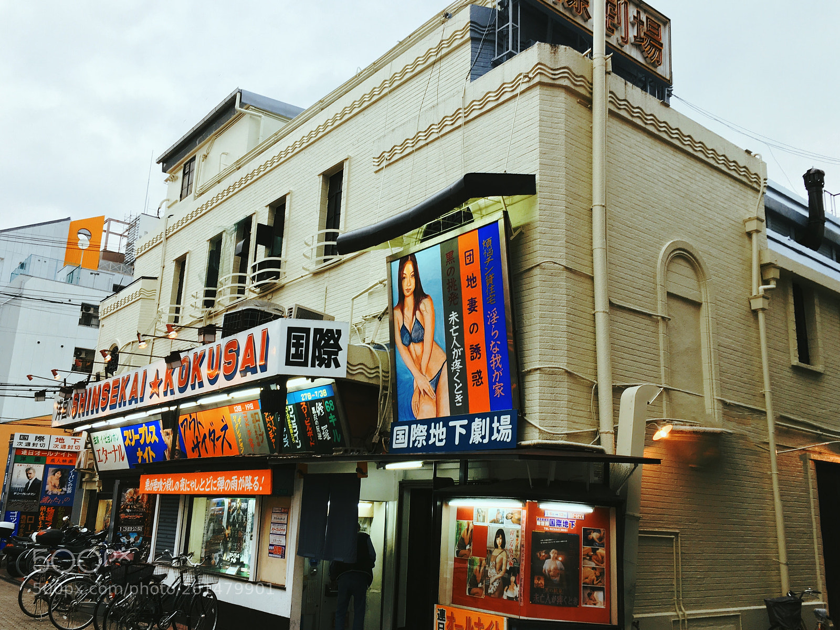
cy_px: 315
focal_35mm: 29
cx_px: 420
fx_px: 704
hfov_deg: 61.7
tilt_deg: +13.9
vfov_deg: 48.2
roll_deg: +0.2
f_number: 2.2
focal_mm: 4.15
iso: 32
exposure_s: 1/30
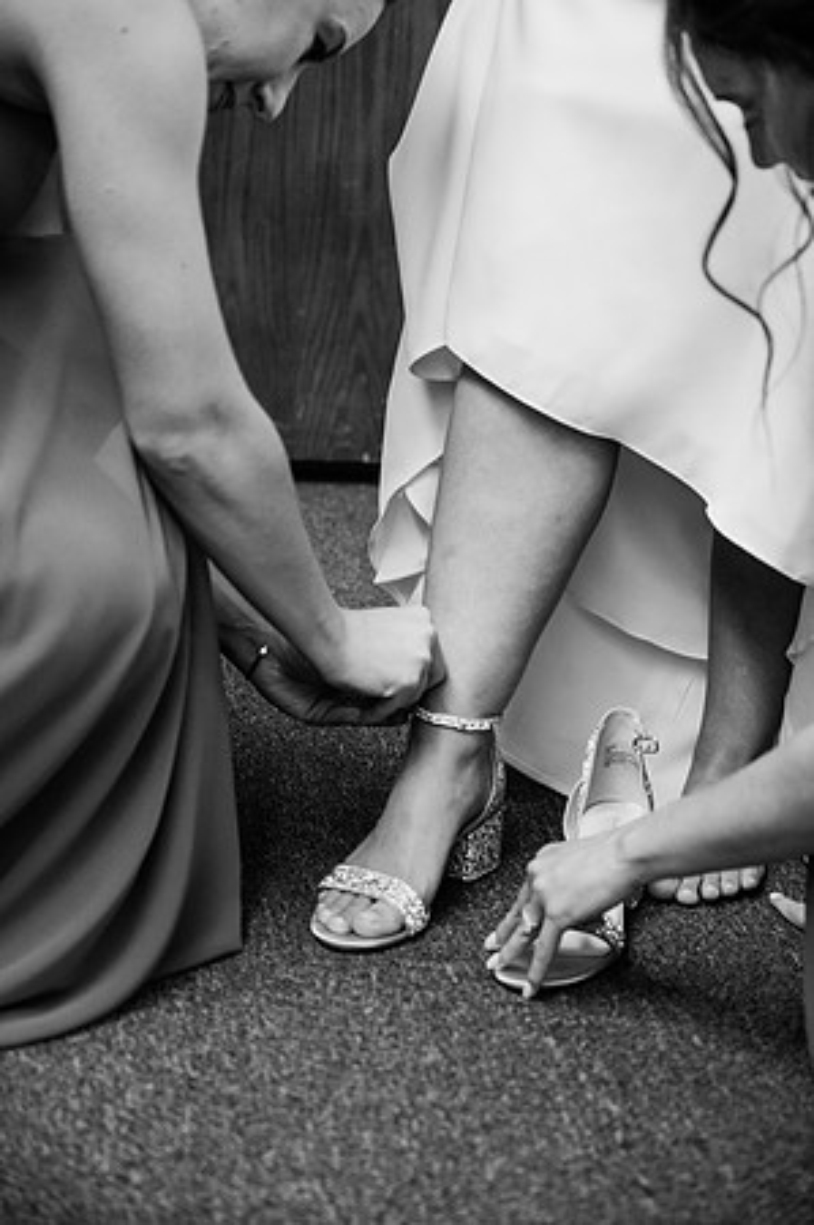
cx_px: 407
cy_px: 612
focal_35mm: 66
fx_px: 2244
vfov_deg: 30.5
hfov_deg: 20.6
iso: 1600
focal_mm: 66
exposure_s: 1/250
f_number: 4
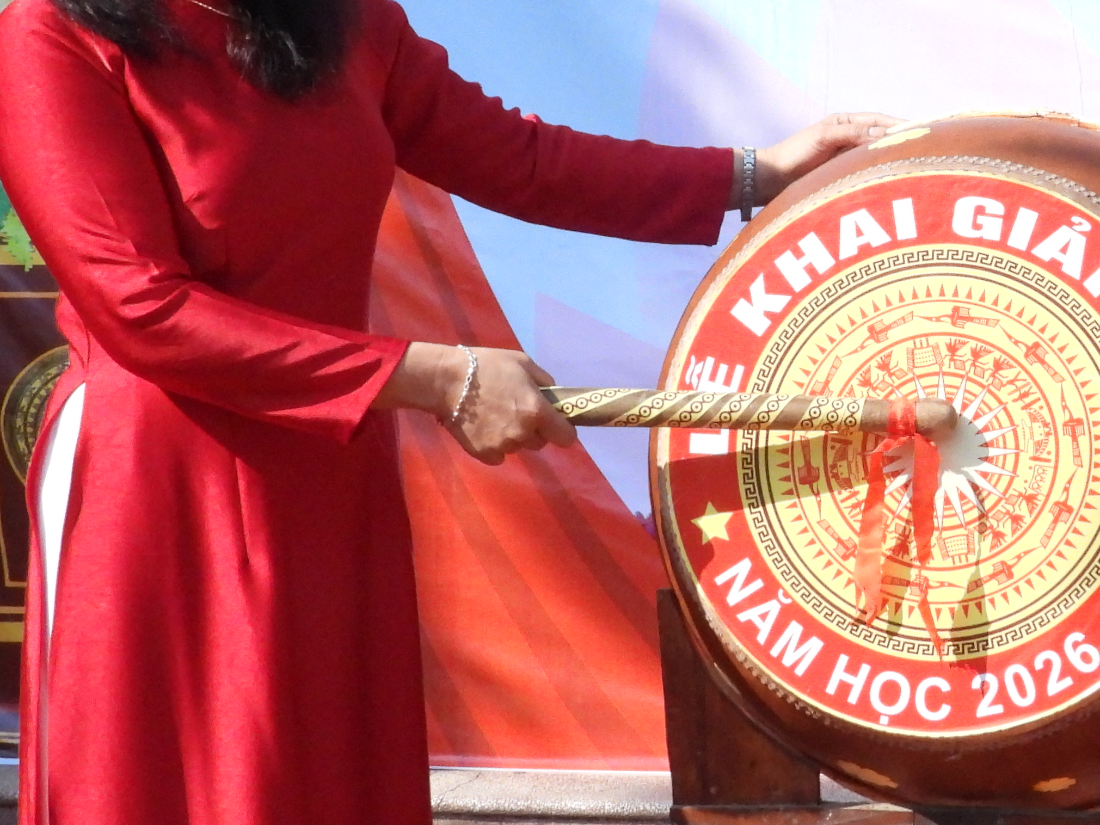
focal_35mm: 114
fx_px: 3623
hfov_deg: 17.1
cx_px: 932
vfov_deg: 13.0
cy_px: 254
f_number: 5
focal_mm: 9
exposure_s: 1/2000
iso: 800
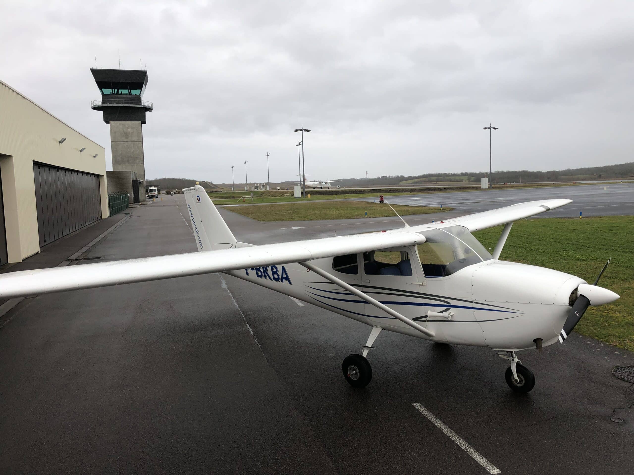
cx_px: 317
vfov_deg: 49.7
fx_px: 513
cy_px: 238
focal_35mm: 28
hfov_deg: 63.4
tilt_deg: -5.4
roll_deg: +1.4
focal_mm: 4
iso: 32
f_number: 1.8
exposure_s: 1/120
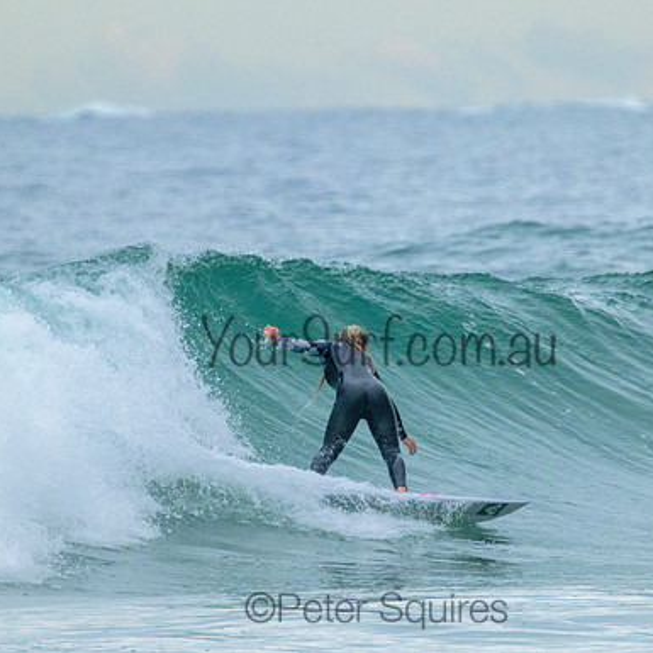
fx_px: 21876
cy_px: 326
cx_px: 377
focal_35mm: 1025
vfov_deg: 1.7
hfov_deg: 1.7
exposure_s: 1/1600
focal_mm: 800
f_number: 11
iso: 5000
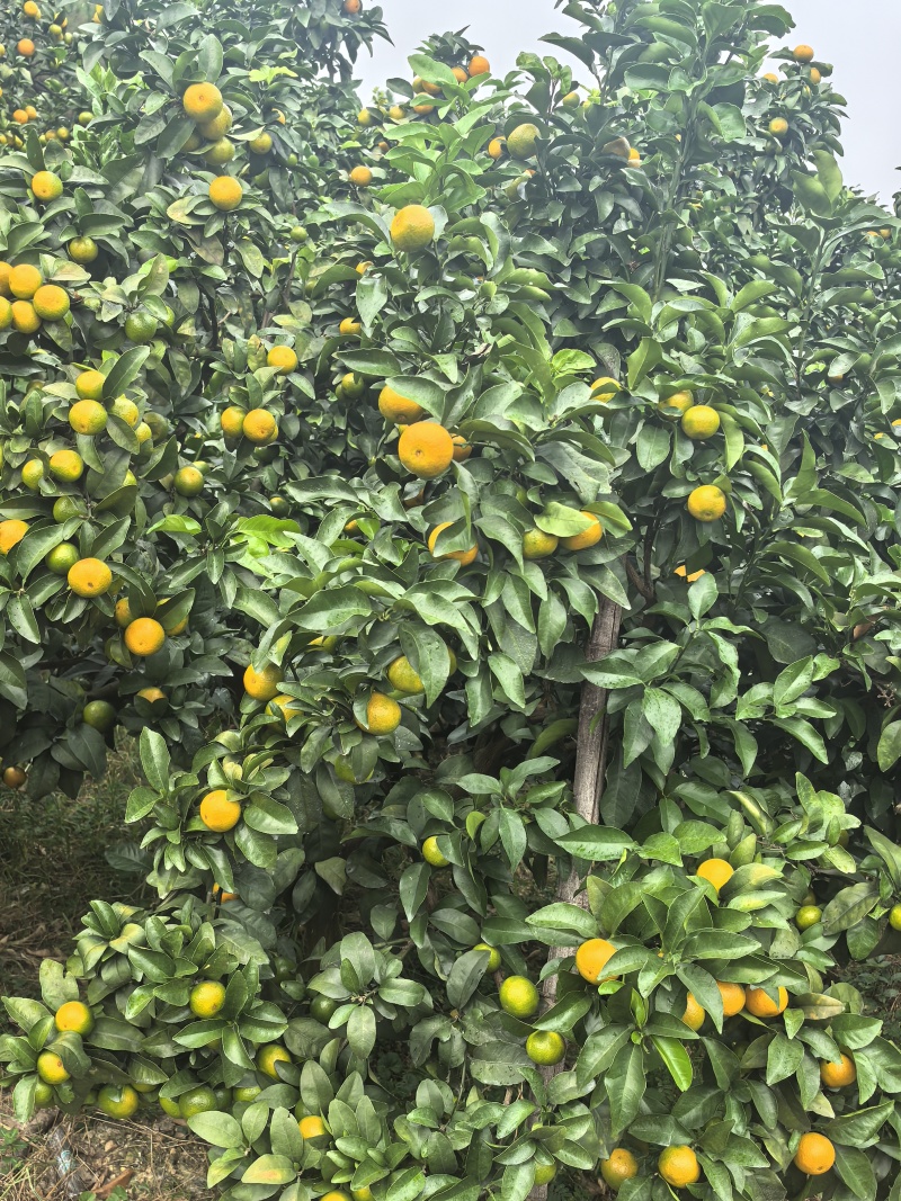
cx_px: 450
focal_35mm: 42
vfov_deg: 44.8
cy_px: 600
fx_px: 1458
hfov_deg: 34.3
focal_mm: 6.98
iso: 50
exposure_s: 1/904
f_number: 2
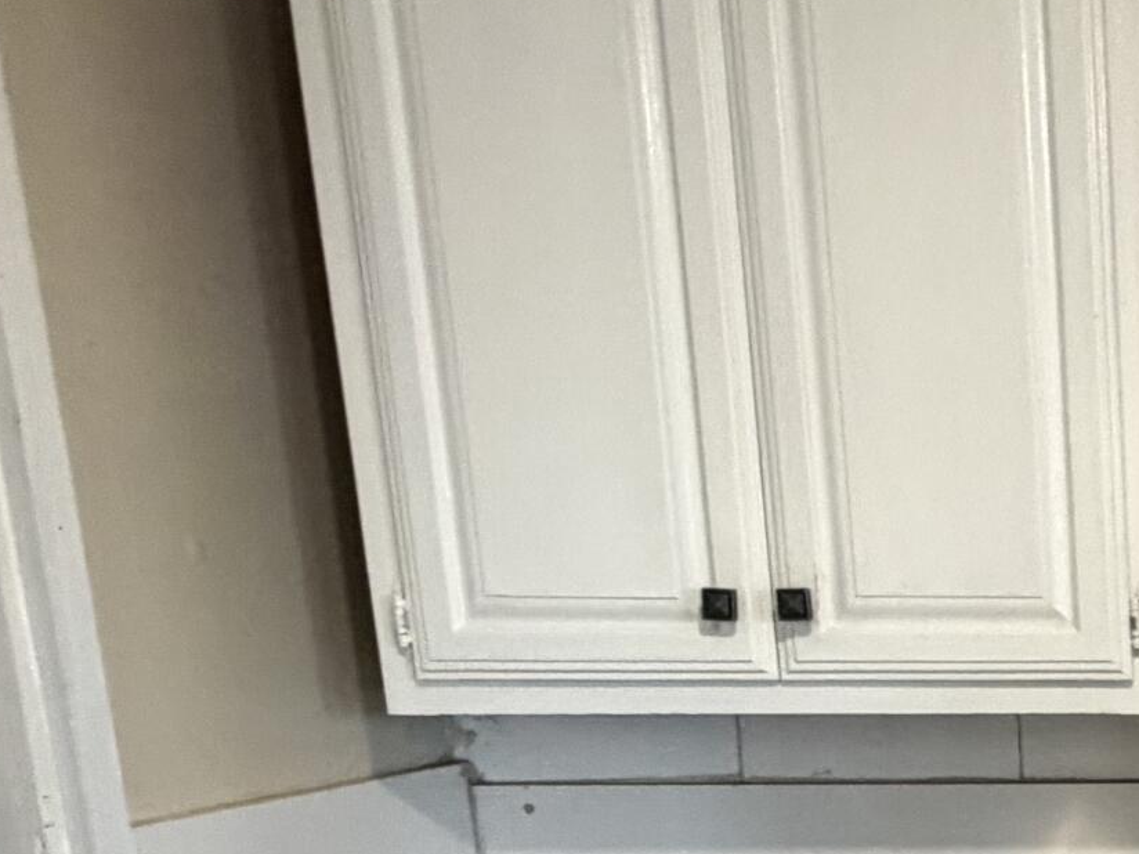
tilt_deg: -13.1
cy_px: 937
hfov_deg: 29.3
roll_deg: -0.5
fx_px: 1678
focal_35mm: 51
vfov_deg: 26.4
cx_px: 1525
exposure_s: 1/60
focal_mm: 2.22
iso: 400
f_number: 2.2
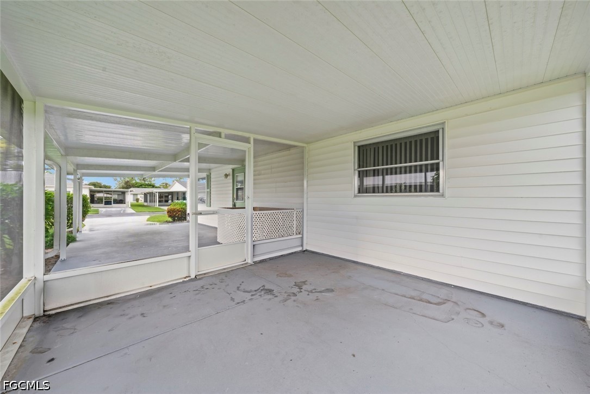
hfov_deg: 108.3
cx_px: 295
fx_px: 213
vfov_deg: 85.5
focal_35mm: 13
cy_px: 197
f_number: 11
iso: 400
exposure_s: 1/3
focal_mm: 13
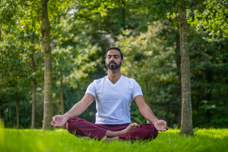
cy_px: 76
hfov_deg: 33.9
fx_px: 374
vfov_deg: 23.0
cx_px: 114
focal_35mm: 59
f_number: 1.8
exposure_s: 1/1000
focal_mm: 50
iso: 100
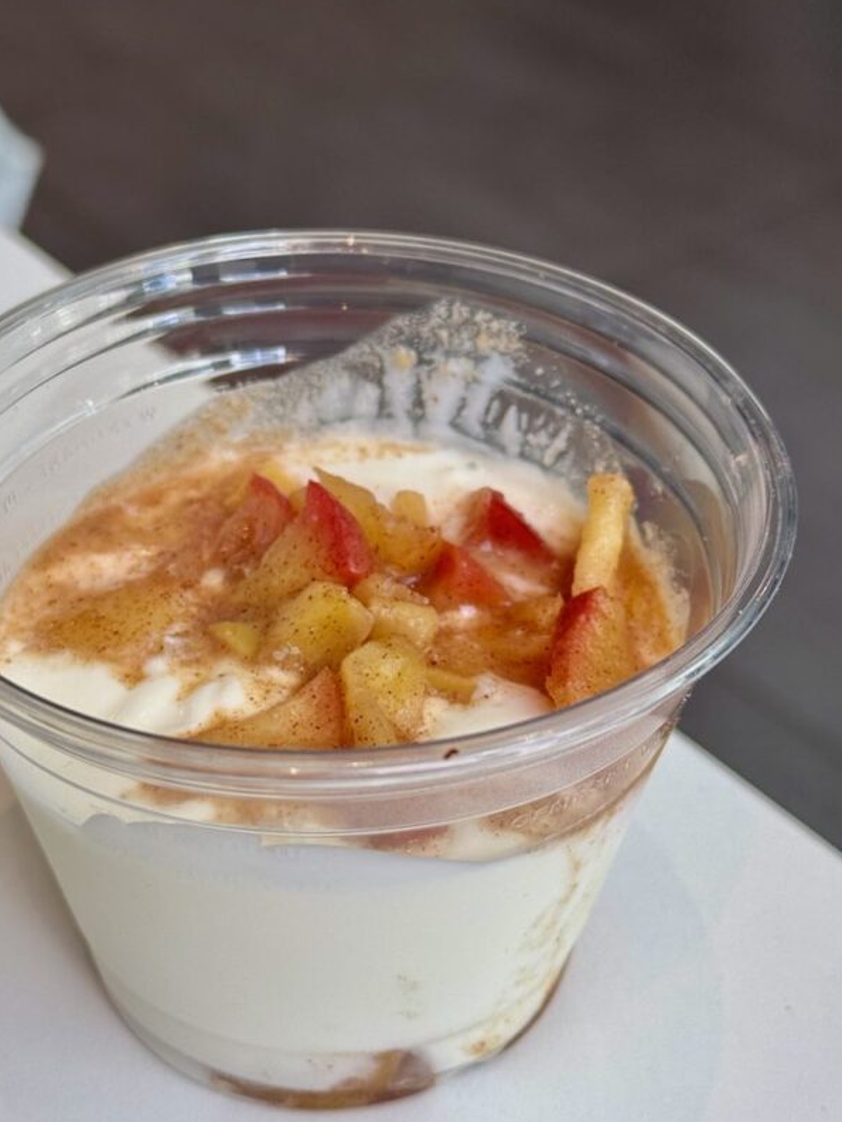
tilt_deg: -36.4
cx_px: 334
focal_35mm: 62
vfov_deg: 31.2
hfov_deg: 23.6
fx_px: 2010
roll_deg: +1.2
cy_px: 529
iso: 64
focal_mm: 6.76
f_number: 1.78
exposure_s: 1/348
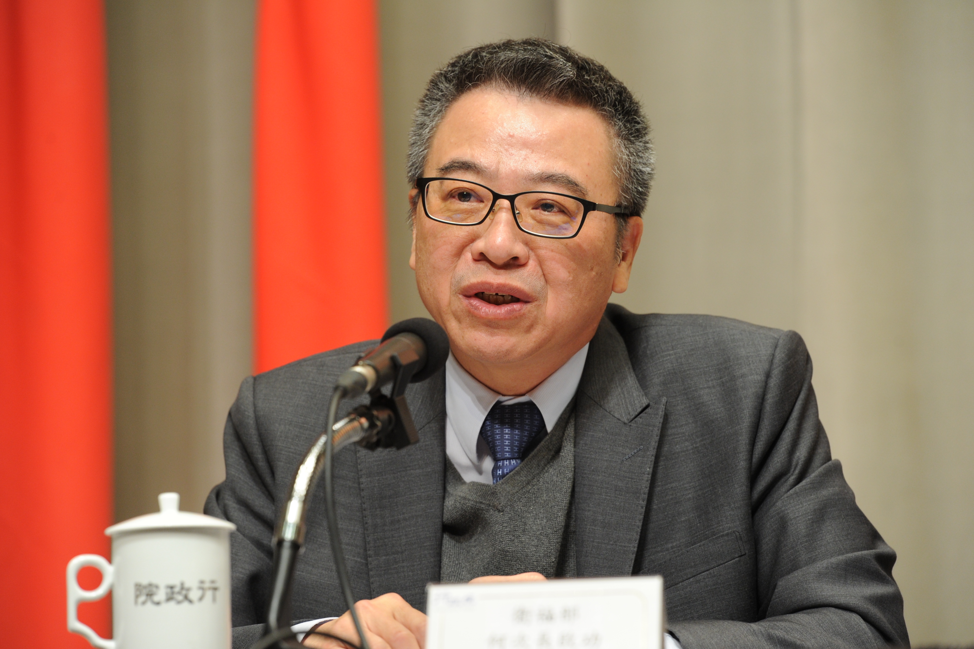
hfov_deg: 11.8
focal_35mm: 175
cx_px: 487
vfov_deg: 7.8
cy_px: 324
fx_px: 4733
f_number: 5
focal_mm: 175
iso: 1600
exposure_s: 1/160
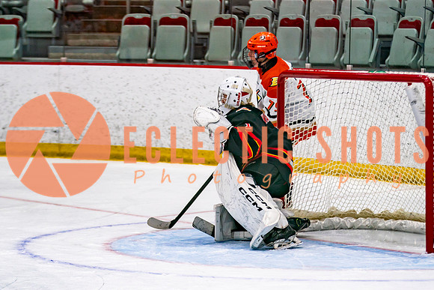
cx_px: 217
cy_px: 221
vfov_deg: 6.4
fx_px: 2575
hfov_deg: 9.6
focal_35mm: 214
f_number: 2.8
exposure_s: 1/640
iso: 640
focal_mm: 125
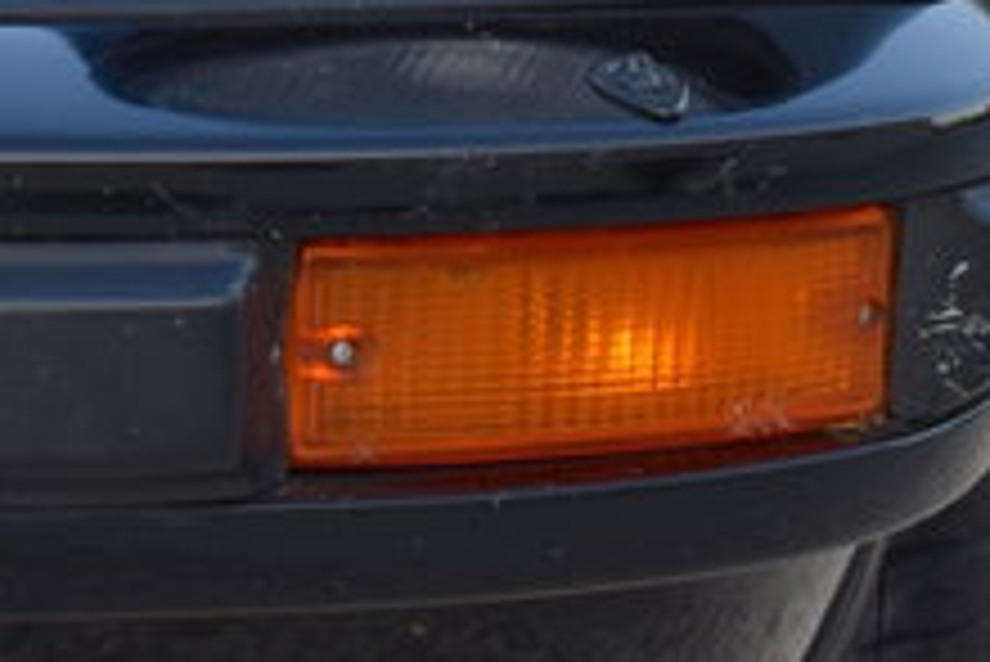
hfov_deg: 10.3
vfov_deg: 6.9
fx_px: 5476
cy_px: -185
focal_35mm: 199
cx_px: 641
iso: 180
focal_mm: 38
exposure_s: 1/200
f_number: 5
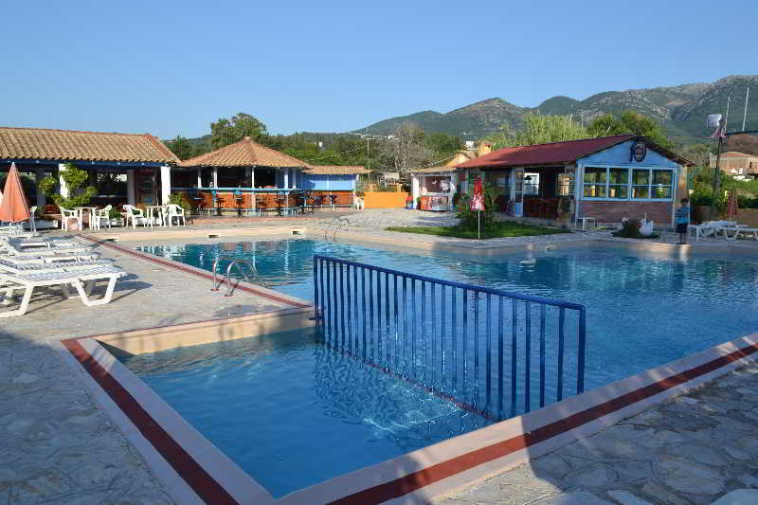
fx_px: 568
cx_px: 379
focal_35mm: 27
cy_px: 252
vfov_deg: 47.9
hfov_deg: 67.4
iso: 100
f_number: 8
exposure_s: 1/200
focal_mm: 18
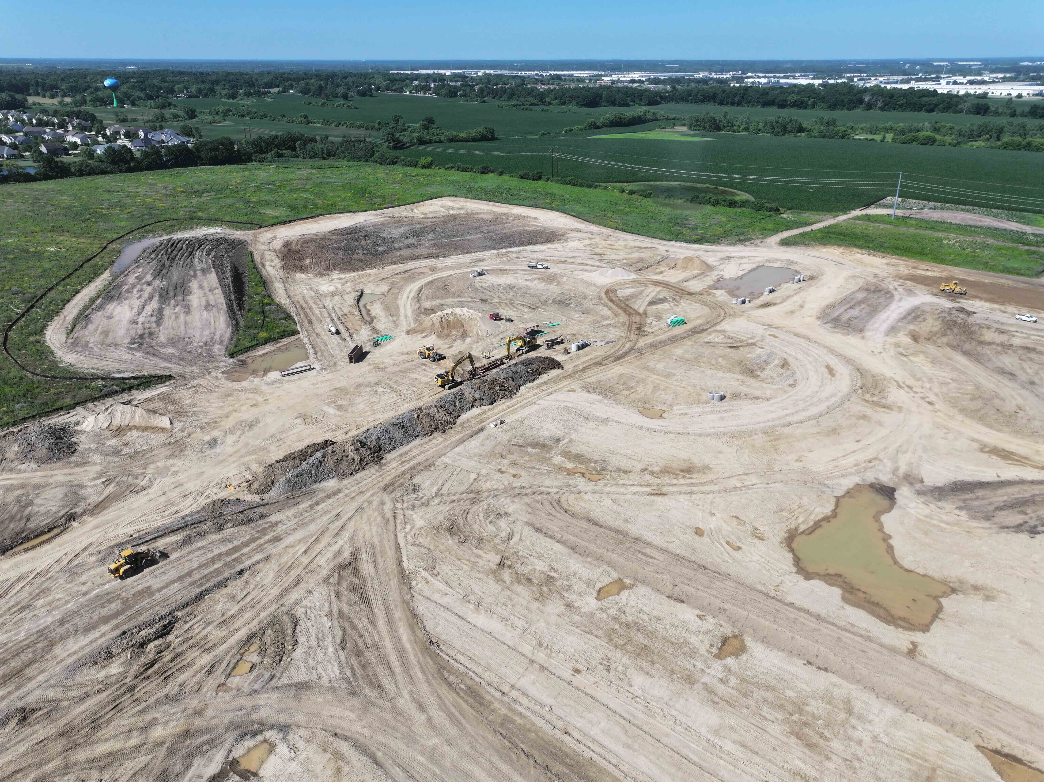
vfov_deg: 56.8
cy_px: 391
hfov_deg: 71.6
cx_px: 522
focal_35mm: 24
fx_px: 724
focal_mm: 12.29
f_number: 2.8
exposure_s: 1/2000
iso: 100
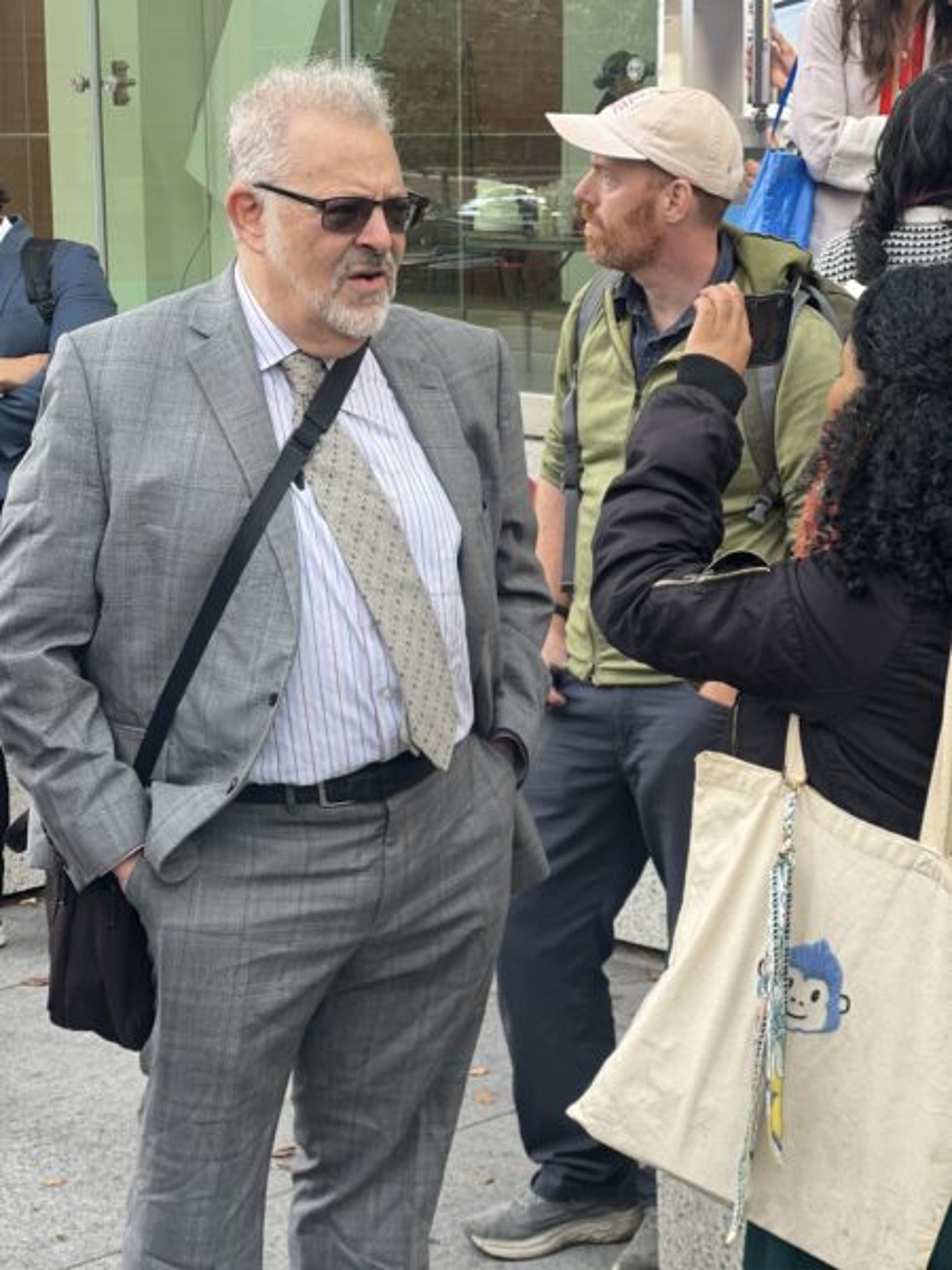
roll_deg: +0.5
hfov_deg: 19.1
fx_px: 2824
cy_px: 635
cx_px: 476
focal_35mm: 77
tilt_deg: -8.5
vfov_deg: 25.3
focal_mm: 9
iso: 40
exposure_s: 1/121
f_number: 2.8
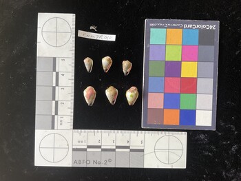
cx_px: 120
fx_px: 202
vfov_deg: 48.3
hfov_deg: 61.6
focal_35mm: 29
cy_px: 90
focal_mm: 3
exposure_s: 1/120
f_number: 1.8
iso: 40
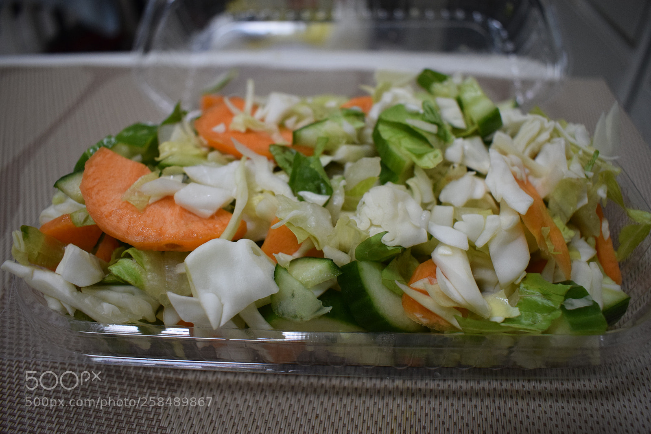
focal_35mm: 27
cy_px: 217
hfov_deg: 67.4
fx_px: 488
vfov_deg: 47.9
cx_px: 326
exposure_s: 1/125
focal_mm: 18
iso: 1600
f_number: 4
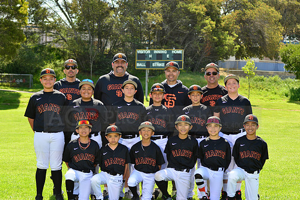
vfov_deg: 14.7
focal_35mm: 93
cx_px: 145
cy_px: 114
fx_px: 775
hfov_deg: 21.9
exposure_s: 1/250
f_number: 8
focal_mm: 80
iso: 200
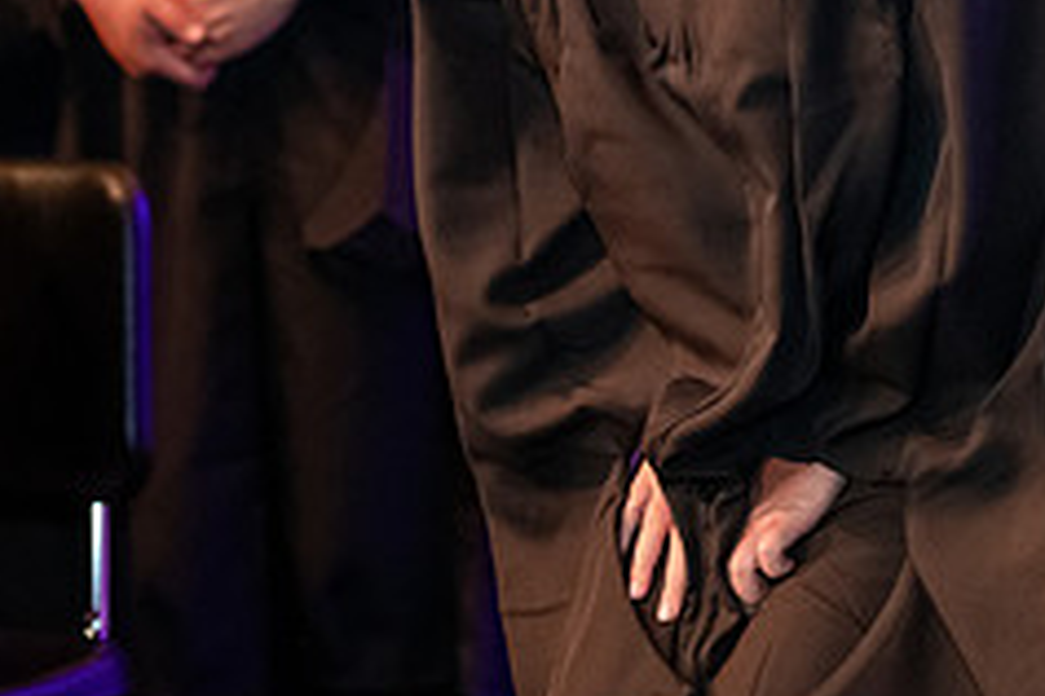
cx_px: 992
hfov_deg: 8.4
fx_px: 7111
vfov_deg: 5.6
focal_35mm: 245
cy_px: -121
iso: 3200
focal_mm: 100
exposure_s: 1/200
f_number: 3.2
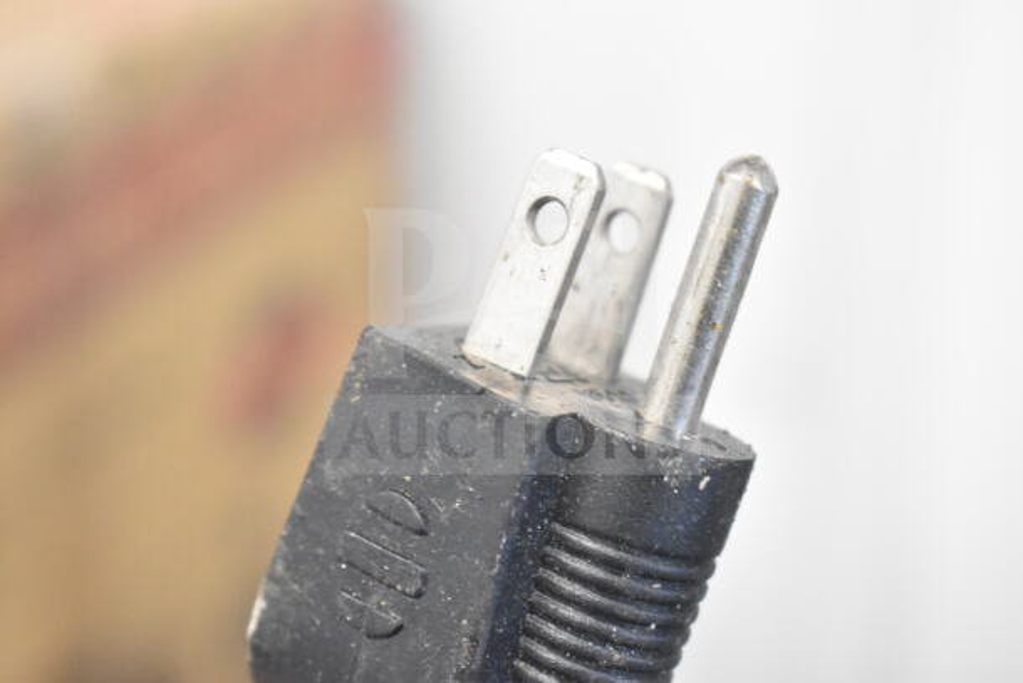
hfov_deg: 24.6
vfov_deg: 16.6
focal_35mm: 82
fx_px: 2345
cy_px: 342
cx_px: 512
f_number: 5.6
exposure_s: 1/100
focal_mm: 55
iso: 7200
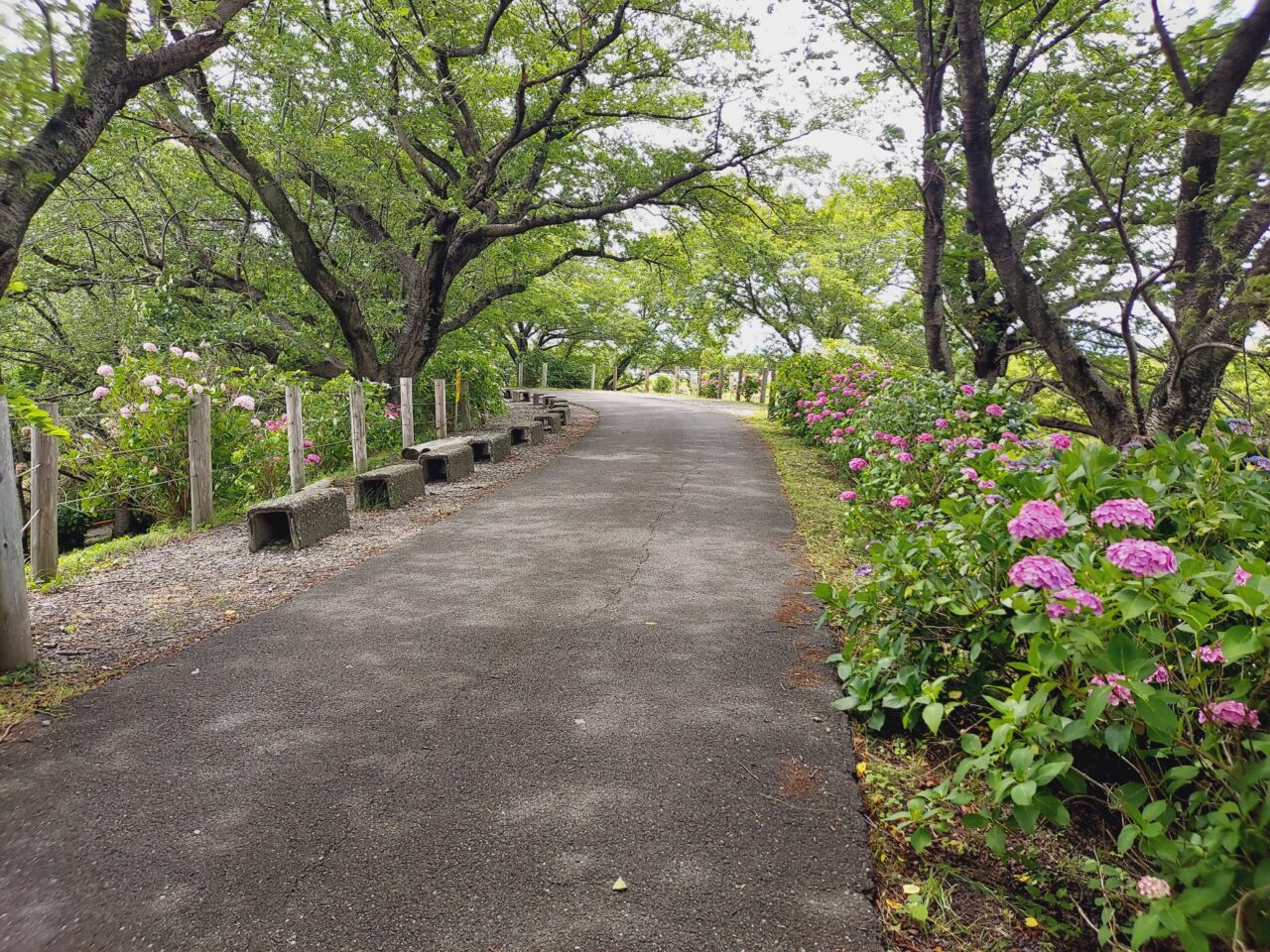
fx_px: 917
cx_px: 635
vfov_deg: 54.9
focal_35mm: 25
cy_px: 476
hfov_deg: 69.4
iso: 50
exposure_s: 1/186
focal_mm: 4.6
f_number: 2
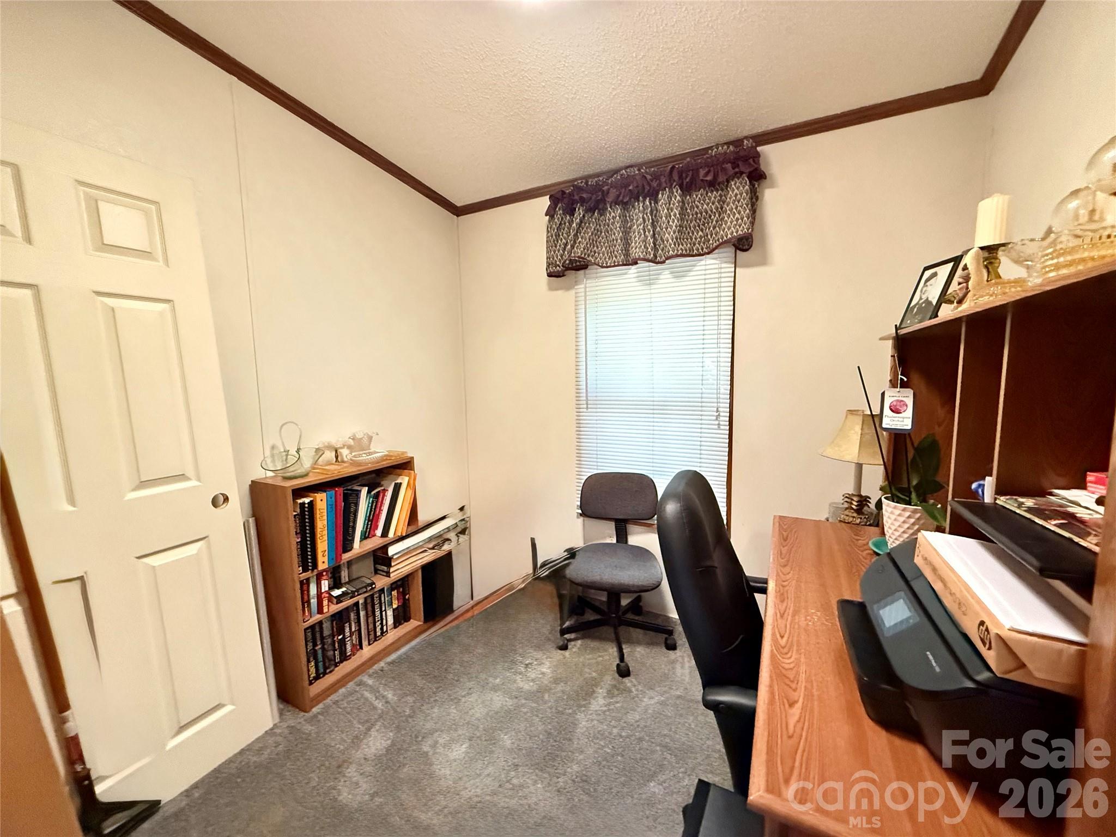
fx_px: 451
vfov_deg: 85.7
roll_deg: +1.6
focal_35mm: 14
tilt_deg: -6.6
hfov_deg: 102.1
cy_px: 418
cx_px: 558
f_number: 2.2
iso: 1000
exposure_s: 1/40
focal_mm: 2.22
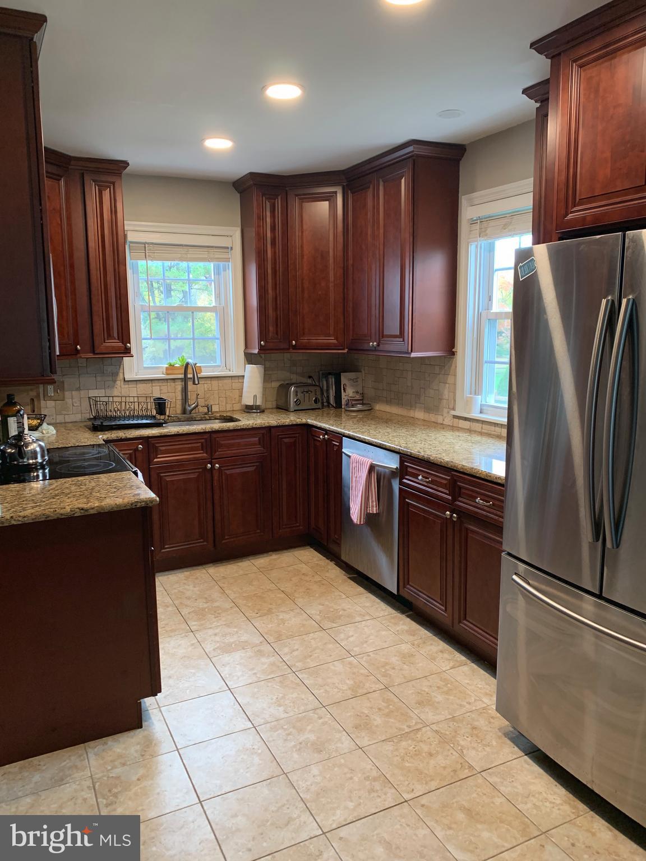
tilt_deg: -8.3
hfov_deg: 53.1
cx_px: 323
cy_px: 430
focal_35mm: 26
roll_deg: +0.1
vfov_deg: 67.3
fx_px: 647
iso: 160
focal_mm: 4.25
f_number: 1.8
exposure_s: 1/60
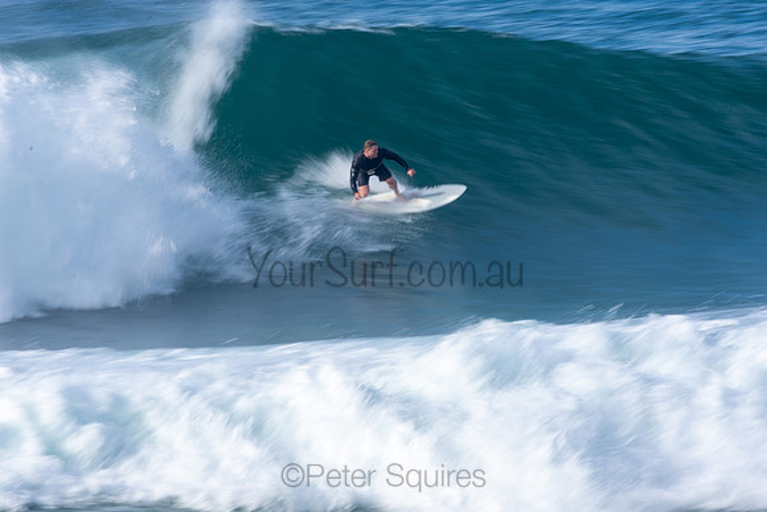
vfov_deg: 1.8
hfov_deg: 2.7
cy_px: 256
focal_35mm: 750
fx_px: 15982
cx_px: 384
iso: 100
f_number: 22
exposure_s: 1/30
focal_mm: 500
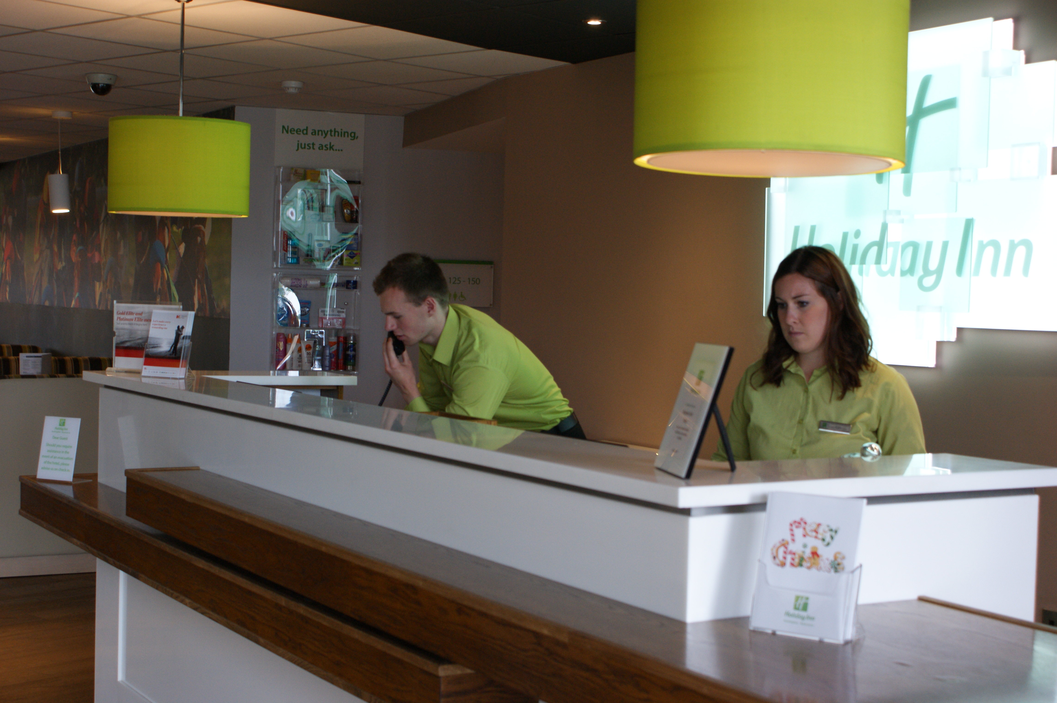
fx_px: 1541
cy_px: 352
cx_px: 528
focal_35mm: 52
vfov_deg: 25.7
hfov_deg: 37.9
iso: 400
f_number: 5.6
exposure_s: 1/30
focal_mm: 35
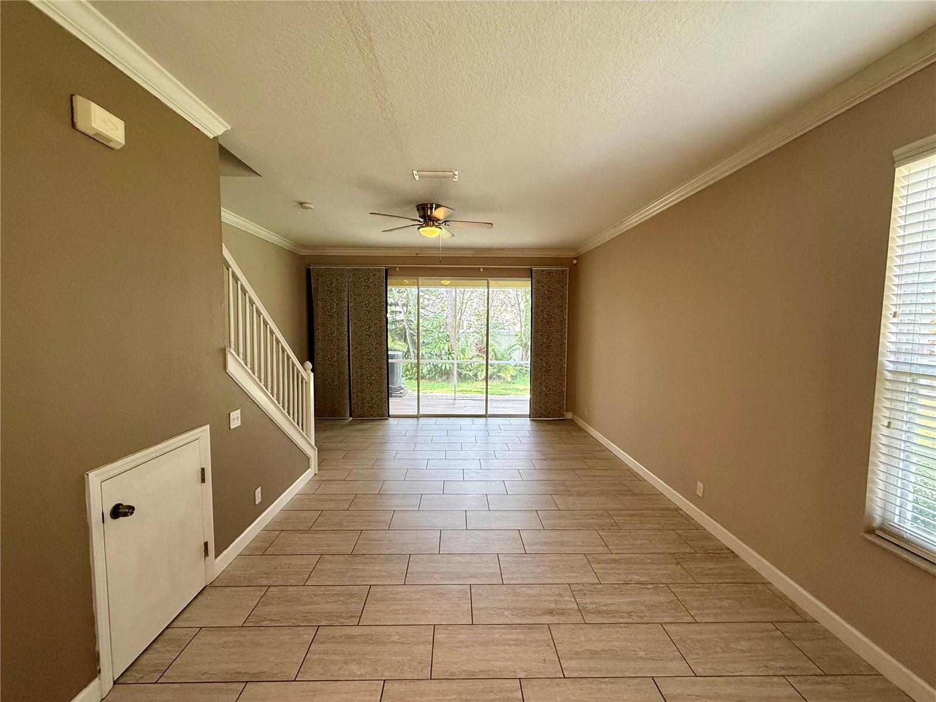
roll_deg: -0.7
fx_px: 379
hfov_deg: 102.1
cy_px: 351
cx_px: 468
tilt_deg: -3.6
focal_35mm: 14
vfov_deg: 85.7
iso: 250
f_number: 2.2
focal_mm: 2.22
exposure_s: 1/120
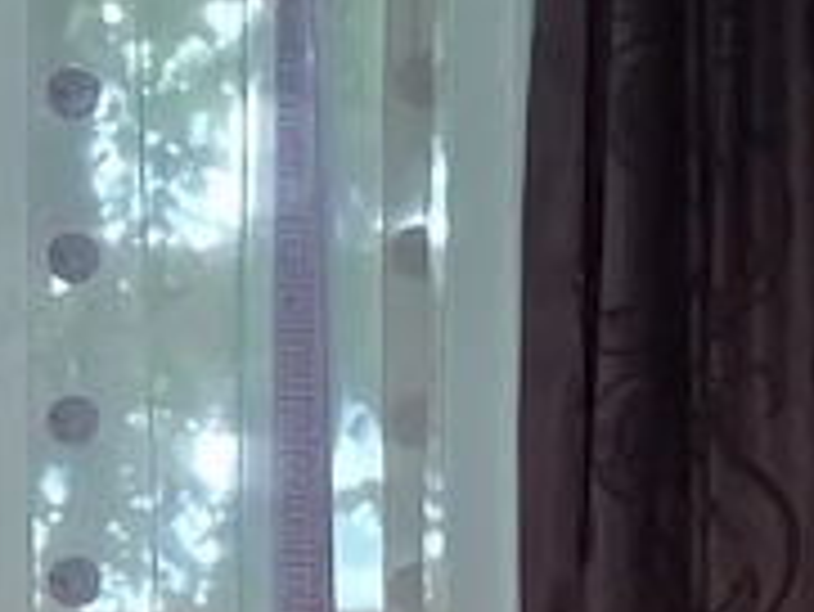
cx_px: -675
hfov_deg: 13.8
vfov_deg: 11.6
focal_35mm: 127
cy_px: 522
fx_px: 2988
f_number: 1.8
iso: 160
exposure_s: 1/50
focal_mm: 5.54
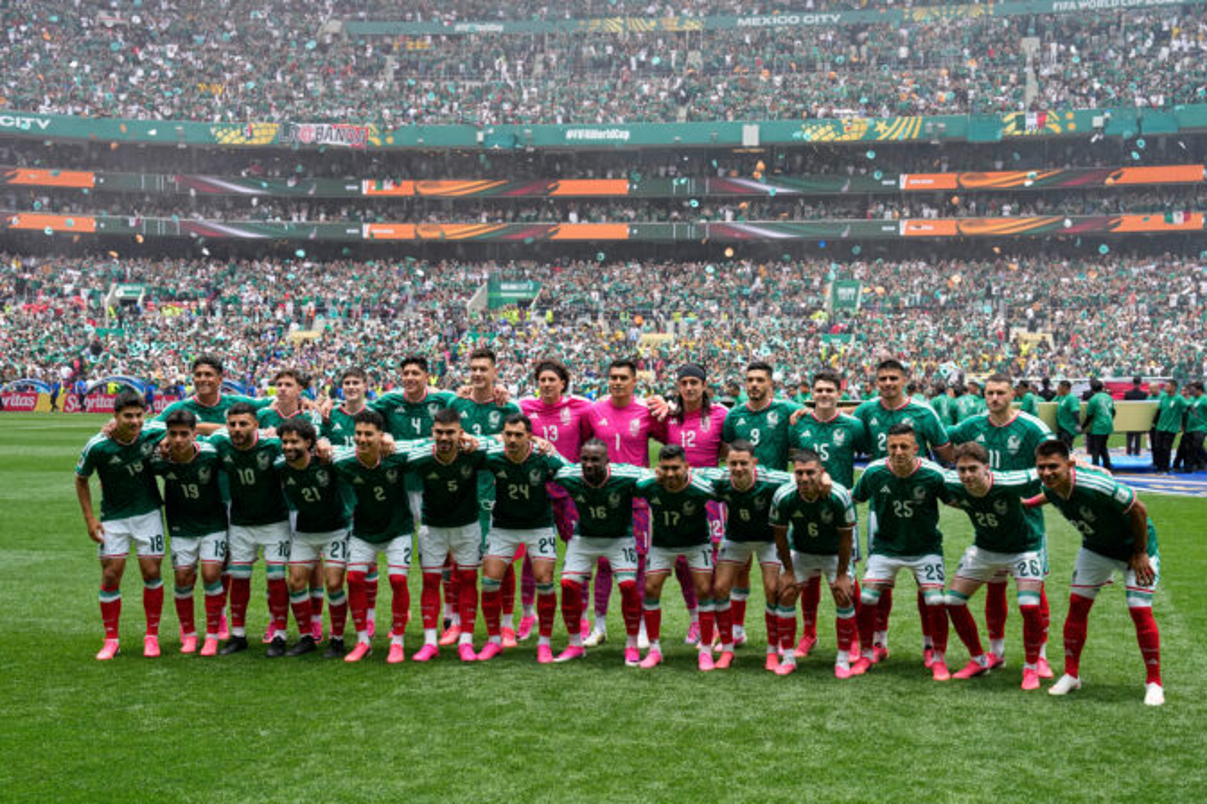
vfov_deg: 27.5
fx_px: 1643
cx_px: 604
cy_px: 402
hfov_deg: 40.3
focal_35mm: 49
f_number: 5
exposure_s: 1/1600
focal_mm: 49
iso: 640
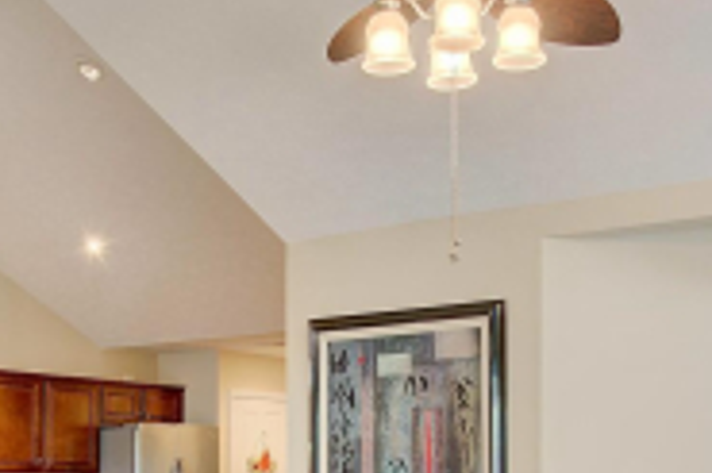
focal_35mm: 61
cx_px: 375
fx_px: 1205
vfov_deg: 21.3
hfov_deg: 32.9
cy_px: 496
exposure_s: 1/3
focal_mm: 10
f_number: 8
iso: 100
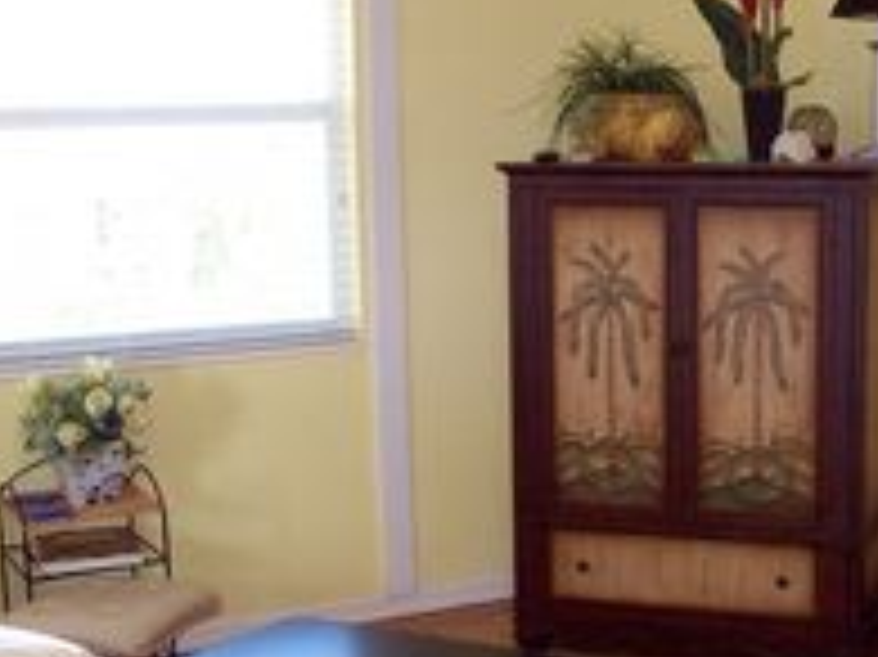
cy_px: 351
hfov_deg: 27.8
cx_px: 734
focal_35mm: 68
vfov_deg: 21.6
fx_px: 1724
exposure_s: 1/64
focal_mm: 6
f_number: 2.7
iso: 140
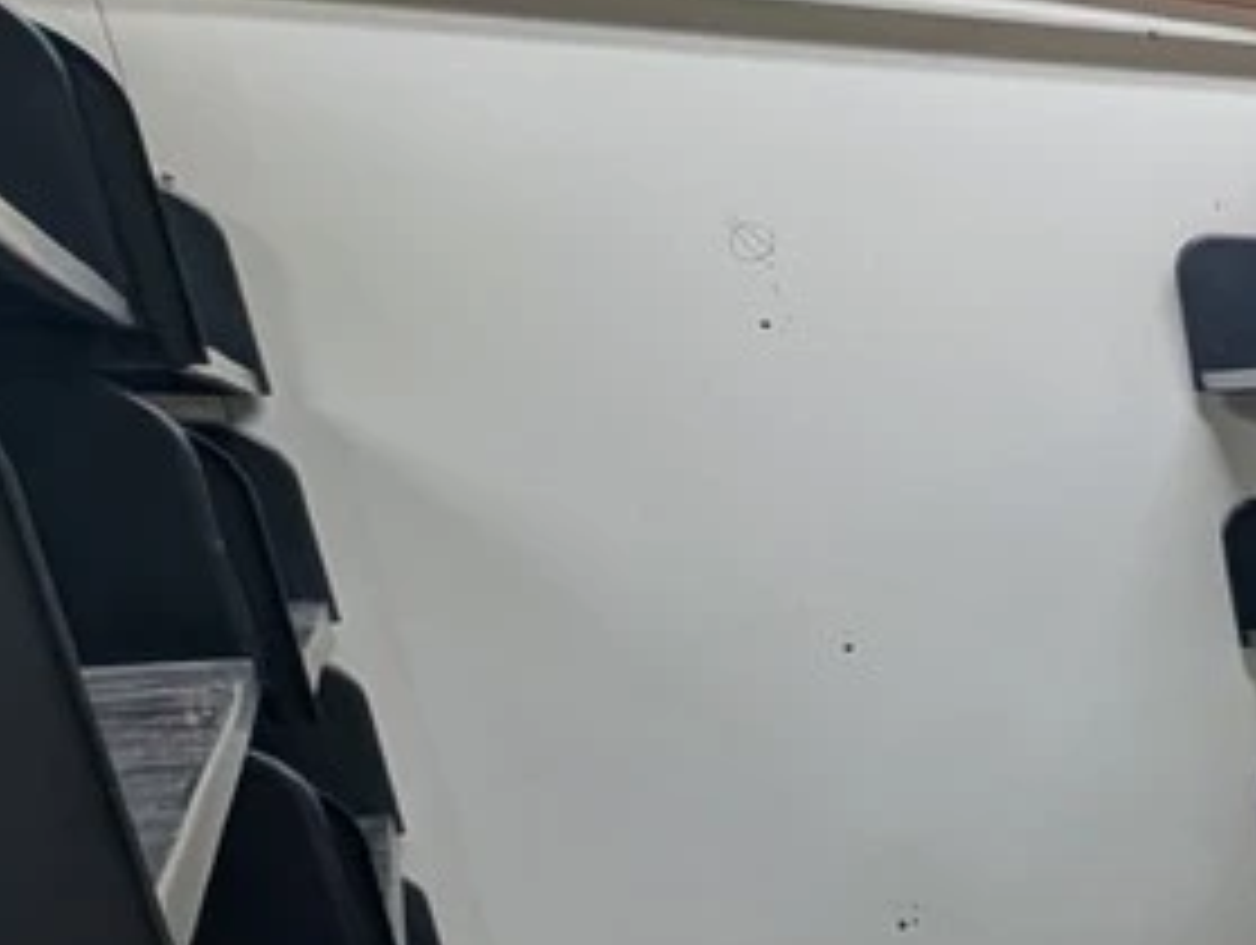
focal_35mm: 44
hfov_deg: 22.2
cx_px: 2287
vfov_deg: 30.6
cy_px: 943
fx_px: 1599
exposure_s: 1/40
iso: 57
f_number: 1.7
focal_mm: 2.02
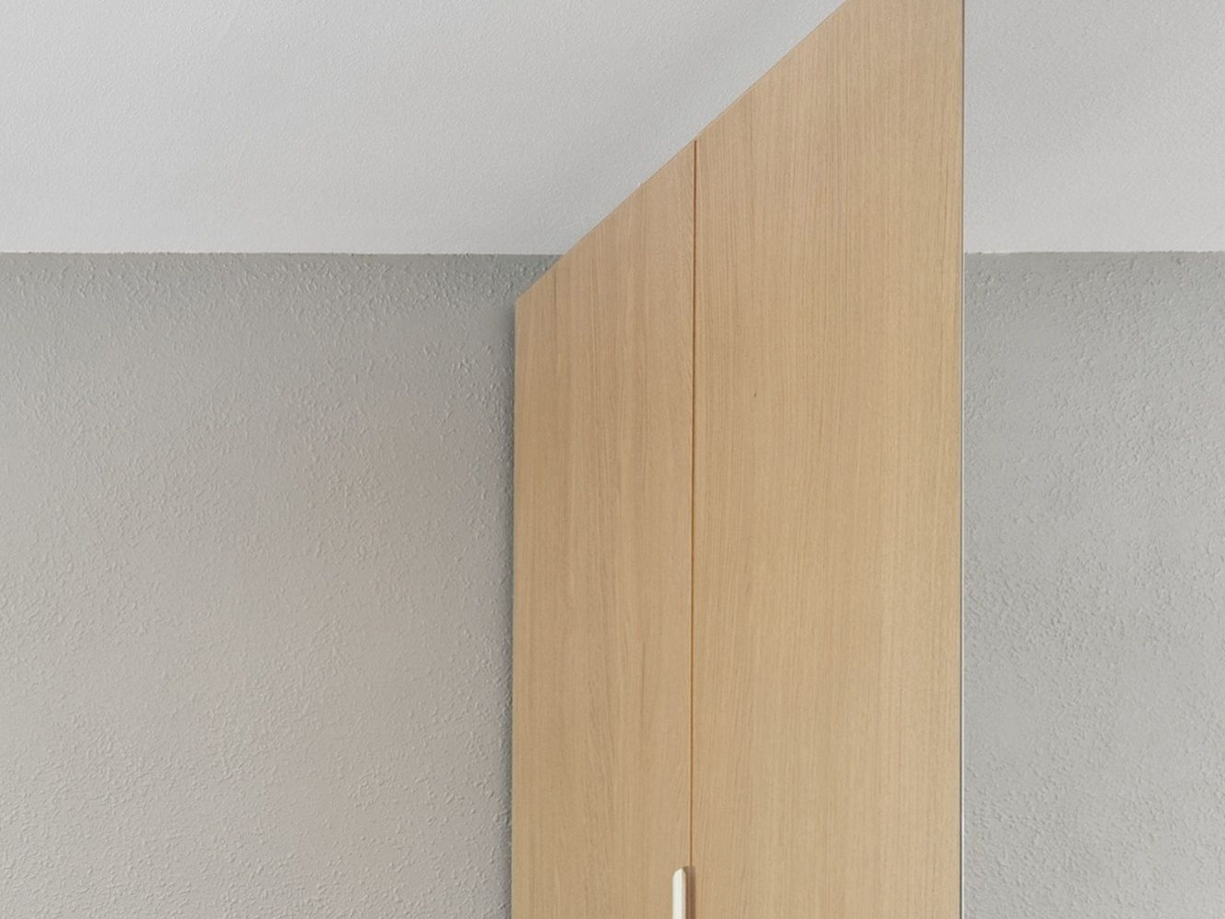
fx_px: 1946
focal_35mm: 55
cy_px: 1146
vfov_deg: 23.8
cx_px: -410
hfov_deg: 28.1
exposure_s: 1/8
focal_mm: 18
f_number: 9
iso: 640
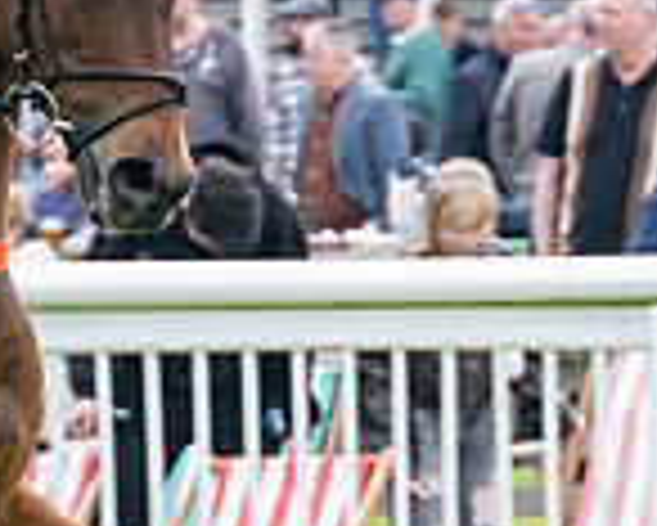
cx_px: -180
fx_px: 13679
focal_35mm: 703
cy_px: 244
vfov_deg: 2.2
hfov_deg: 2.7
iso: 400
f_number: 4
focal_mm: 98
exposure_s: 1/640
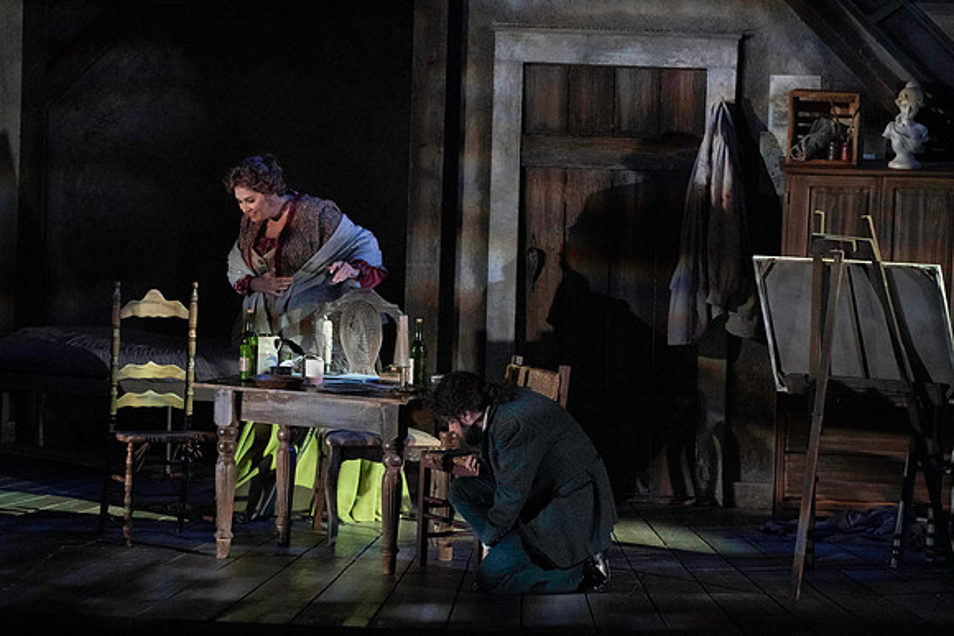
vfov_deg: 4.5
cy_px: 318
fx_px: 8190
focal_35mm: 309
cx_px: 477
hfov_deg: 6.7
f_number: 8
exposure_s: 1/320
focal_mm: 309
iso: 16000
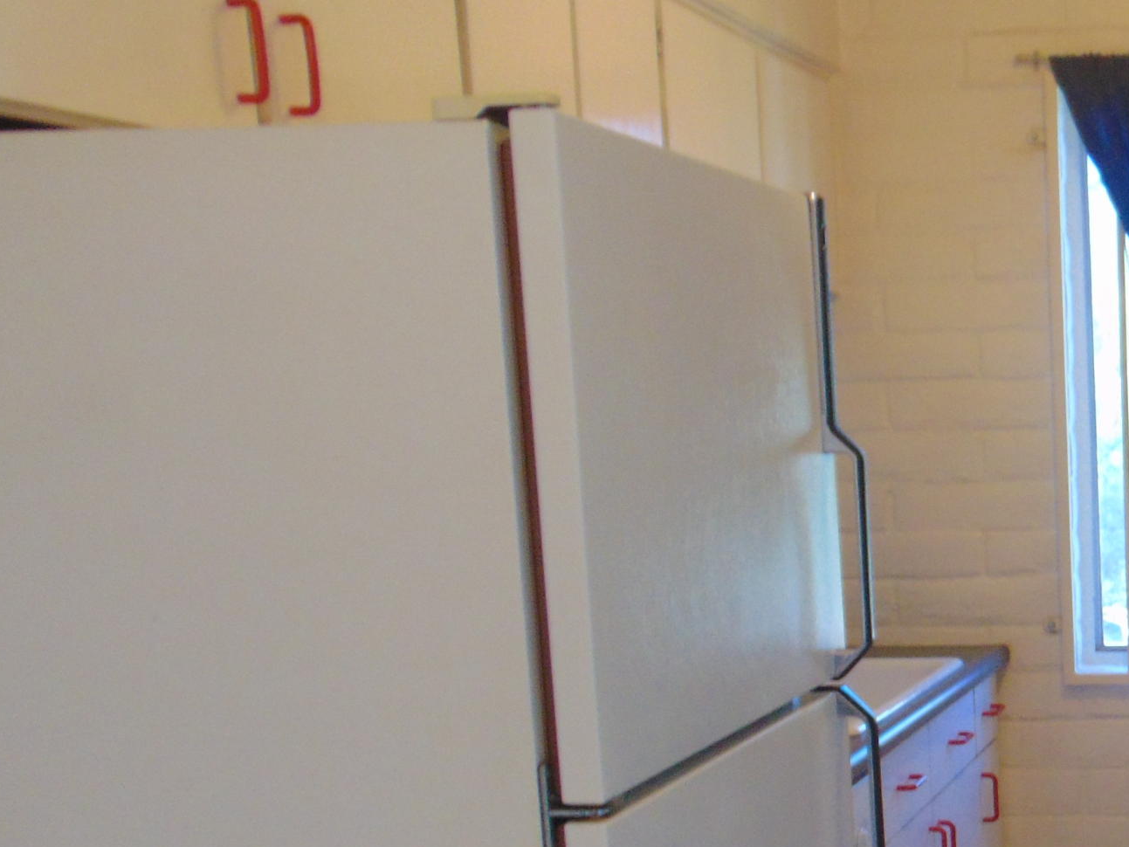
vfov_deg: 24.6
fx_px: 1892
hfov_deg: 30.3
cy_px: 745
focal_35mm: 58
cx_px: 1190
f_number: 3
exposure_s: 1/30
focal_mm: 4.5
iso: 160
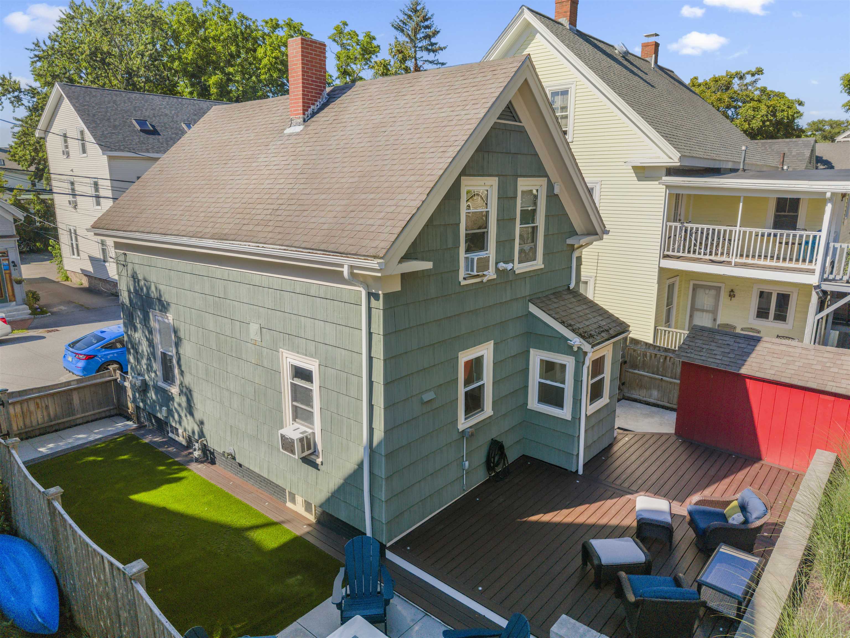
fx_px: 589
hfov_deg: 71.6
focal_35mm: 24
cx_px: 425
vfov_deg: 56.8
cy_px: 319
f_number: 1.8
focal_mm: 8.67
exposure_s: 1/3200
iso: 280
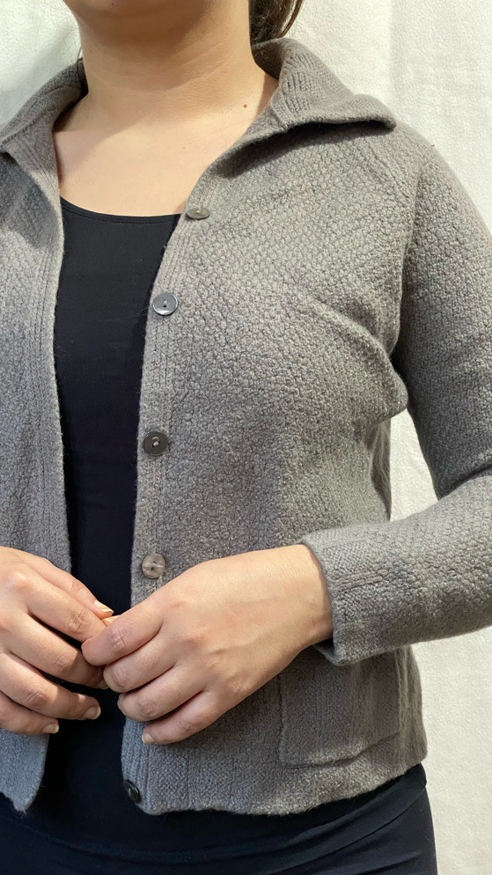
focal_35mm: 57
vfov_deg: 36.6
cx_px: 167
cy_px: 438
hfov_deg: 21.0
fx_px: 1322
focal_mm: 6
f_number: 2
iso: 400
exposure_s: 1/60
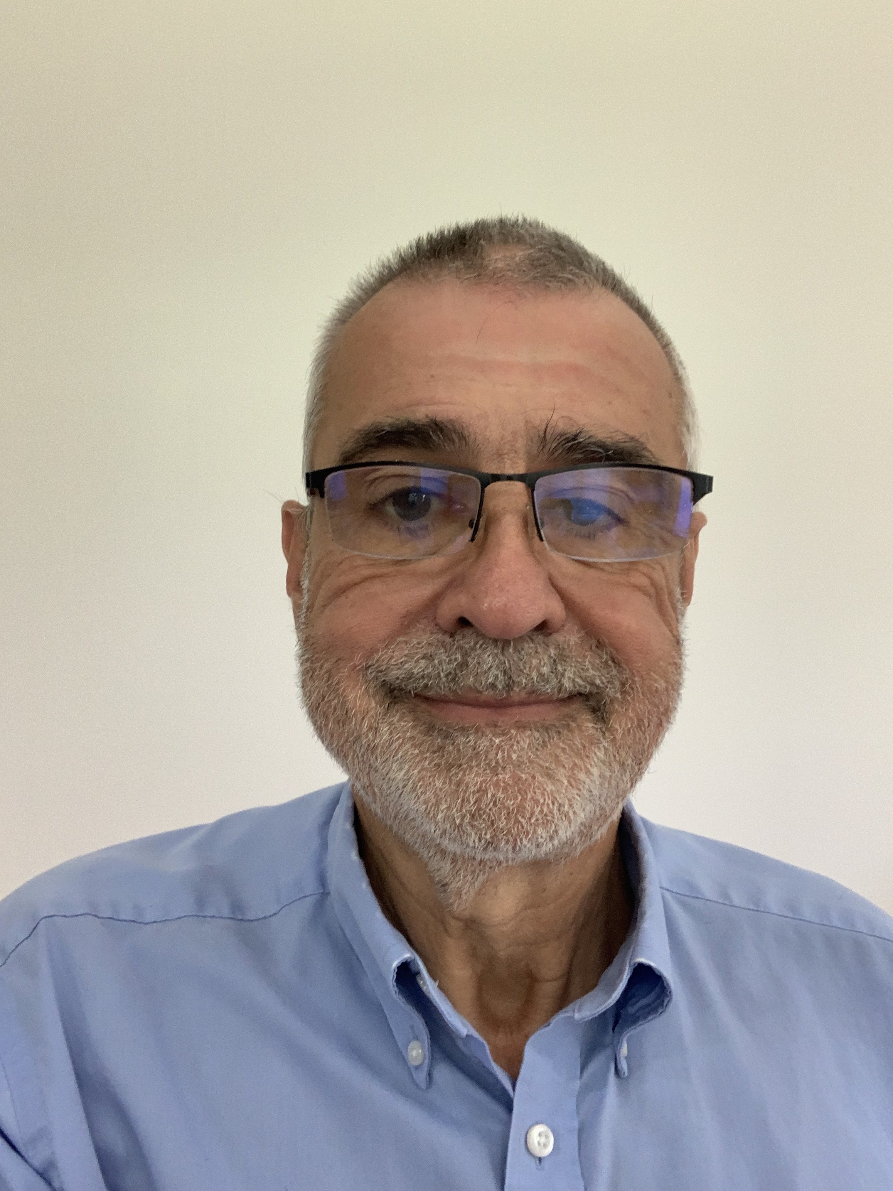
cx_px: 446
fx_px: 1101
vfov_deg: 56.8
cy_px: 596
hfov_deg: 44.2
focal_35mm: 32
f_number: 2.2
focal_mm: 2.87
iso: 160
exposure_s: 1/60
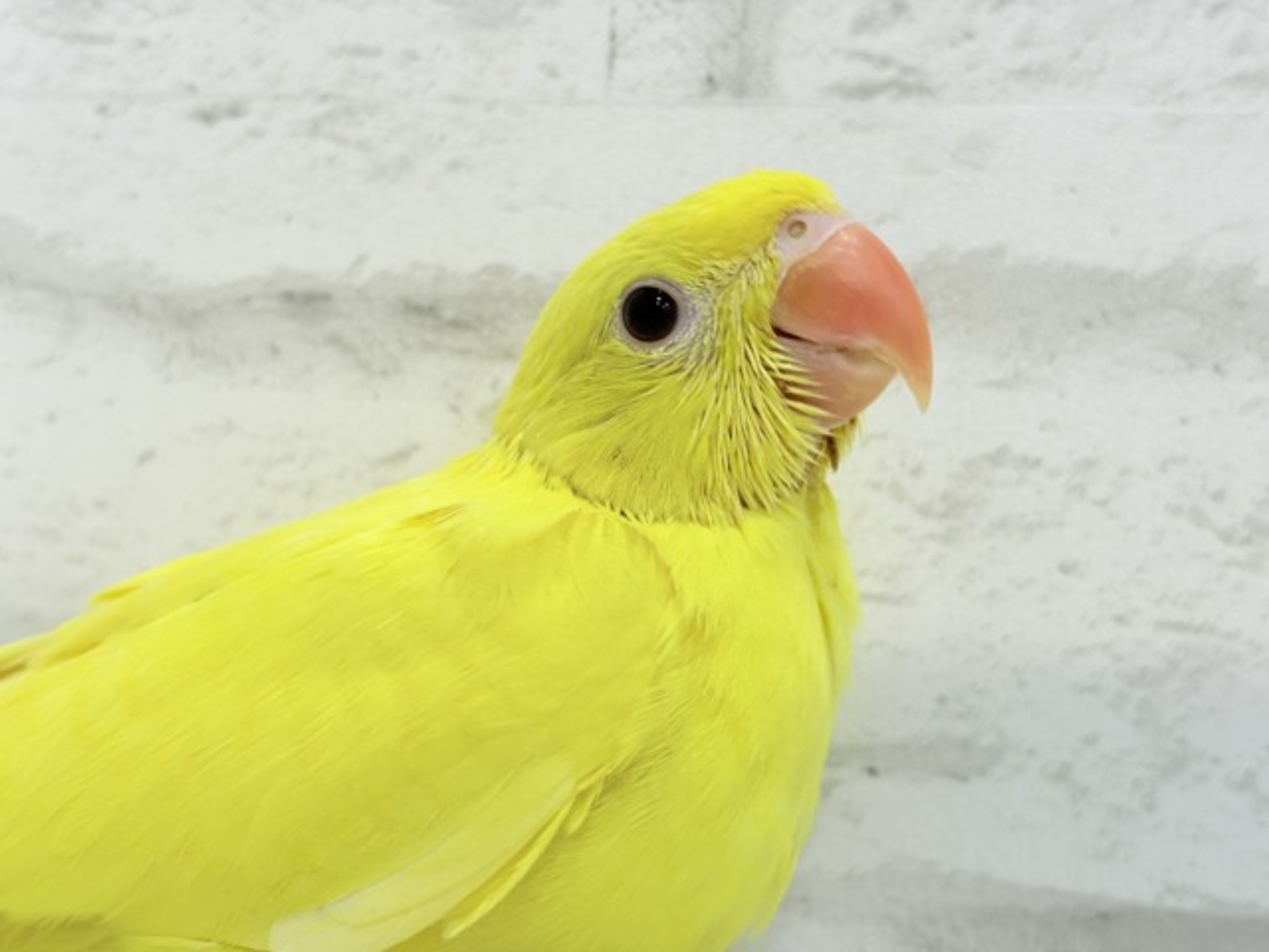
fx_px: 1906
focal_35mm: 52
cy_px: 476
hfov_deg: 36.8
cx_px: 634
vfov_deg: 28.0
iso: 32
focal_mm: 5.96
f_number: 1.6
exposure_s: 1/50
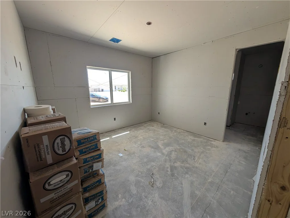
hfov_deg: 110.5
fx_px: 101
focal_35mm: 12
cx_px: 145
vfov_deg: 94.6
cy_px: 109
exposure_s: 1/210
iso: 47
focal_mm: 2.02
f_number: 1.7
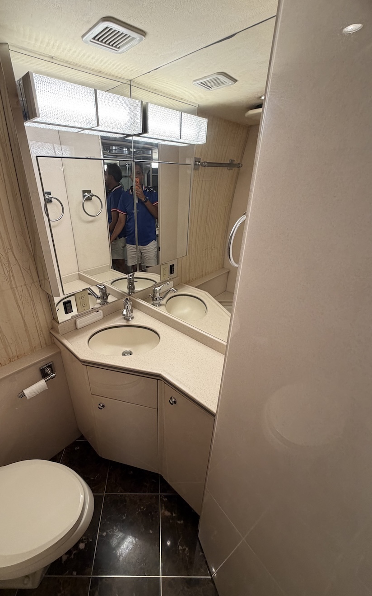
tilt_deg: -23.9
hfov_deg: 74.2
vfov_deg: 101.5
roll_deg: +3.8
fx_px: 243
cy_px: 299
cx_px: 154
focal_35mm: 15
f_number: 2.2
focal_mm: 2.22
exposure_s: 1/120
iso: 160
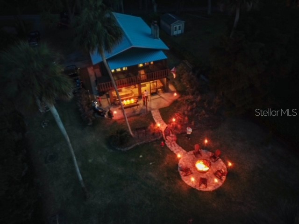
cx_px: 150
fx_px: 225
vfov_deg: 53.1
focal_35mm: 26
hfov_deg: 67.3
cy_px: 112
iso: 400
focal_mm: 4.7
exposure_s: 1
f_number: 2.2
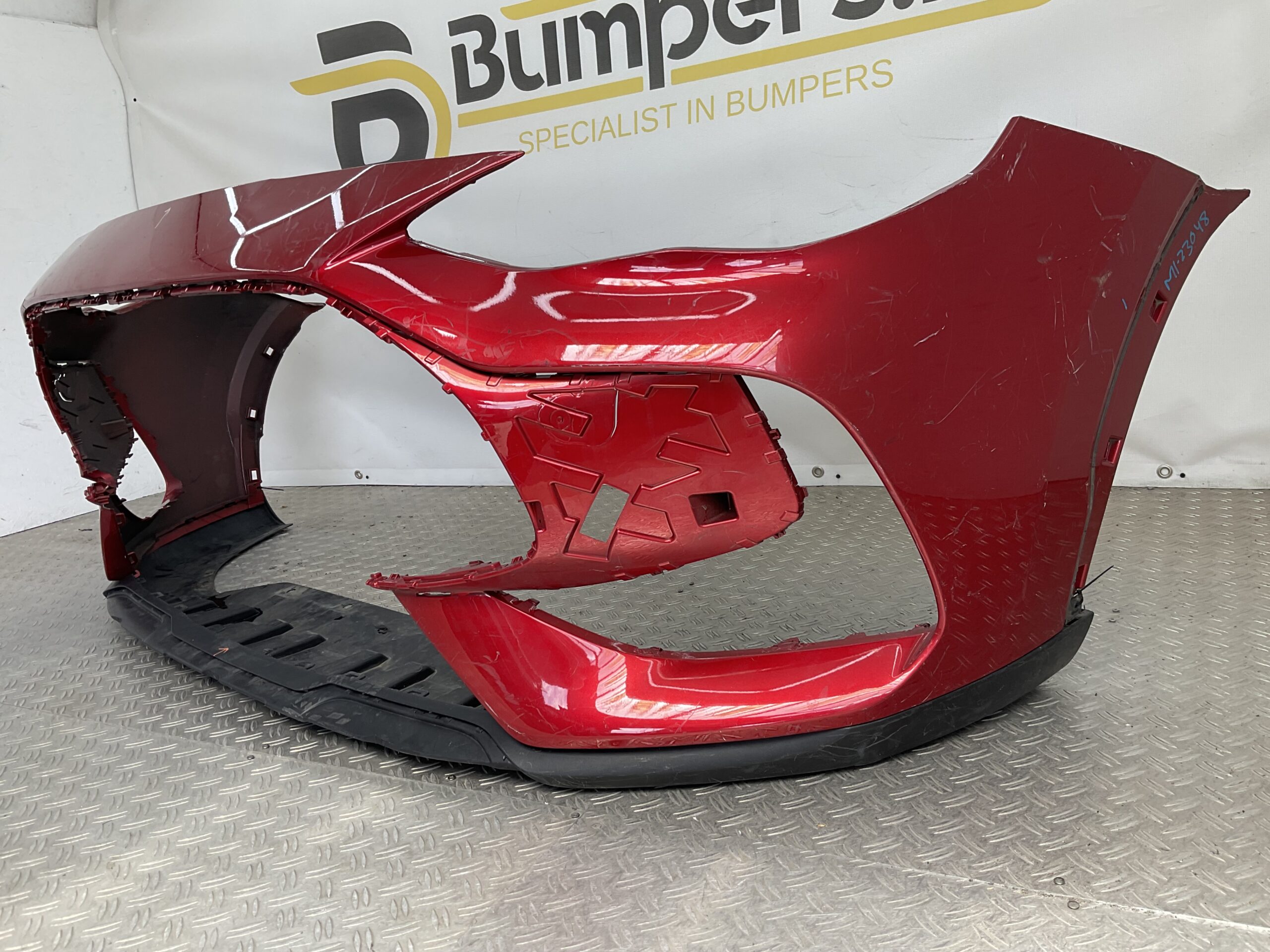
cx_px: 635
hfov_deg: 61.7
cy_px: 476
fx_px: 1064
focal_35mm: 29
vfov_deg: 48.2
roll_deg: +5.6
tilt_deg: -14.6
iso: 16
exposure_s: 1/133
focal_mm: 3
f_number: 1.8
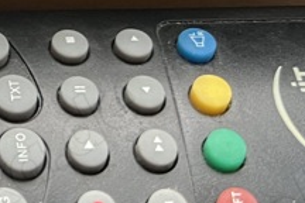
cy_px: -152
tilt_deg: -48.5
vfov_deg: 10.4
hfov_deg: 15.2
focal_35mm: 125
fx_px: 1059
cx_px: -155
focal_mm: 5.7
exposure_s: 1/60
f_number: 1.5
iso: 500
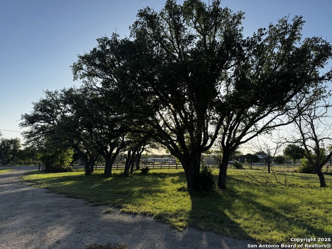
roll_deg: -1.5
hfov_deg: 71.6
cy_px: 124
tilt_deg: +7.2
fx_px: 230
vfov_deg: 56.8
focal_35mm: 24
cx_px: 166
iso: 80
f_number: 1.78
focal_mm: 6.76
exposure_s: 1/2415
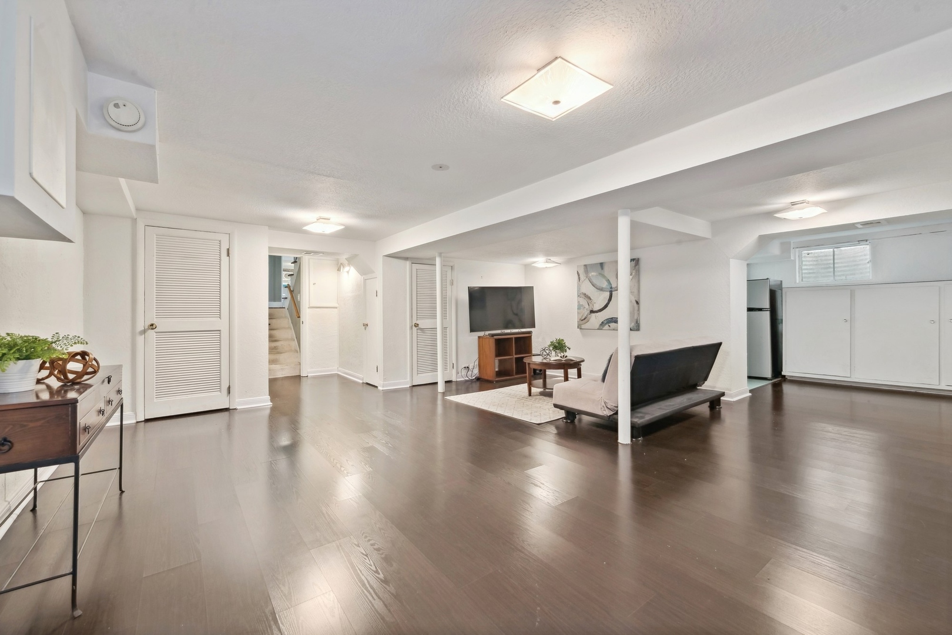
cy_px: 318
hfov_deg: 100.4
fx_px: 397
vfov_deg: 77.3
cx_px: 476
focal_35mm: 15
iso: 200
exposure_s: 1/2
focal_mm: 15
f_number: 9.5
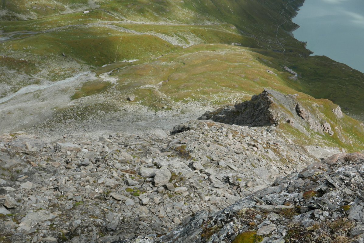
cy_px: 122
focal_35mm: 33
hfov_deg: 57.2
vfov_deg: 40.0
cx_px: 182
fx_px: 334
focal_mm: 14.9
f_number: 5.6
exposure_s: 1/1000
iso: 200
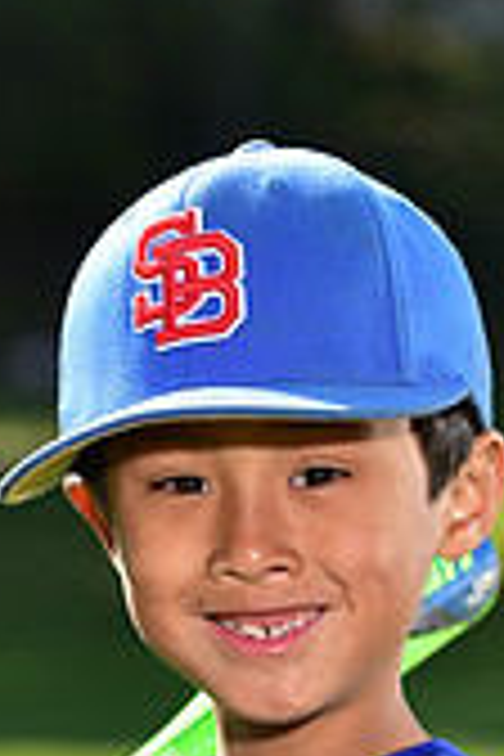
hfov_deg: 3.3
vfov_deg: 5.0
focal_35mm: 414
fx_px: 8693
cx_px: 259
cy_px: 990
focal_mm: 120
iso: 80
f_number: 5
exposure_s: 1/250
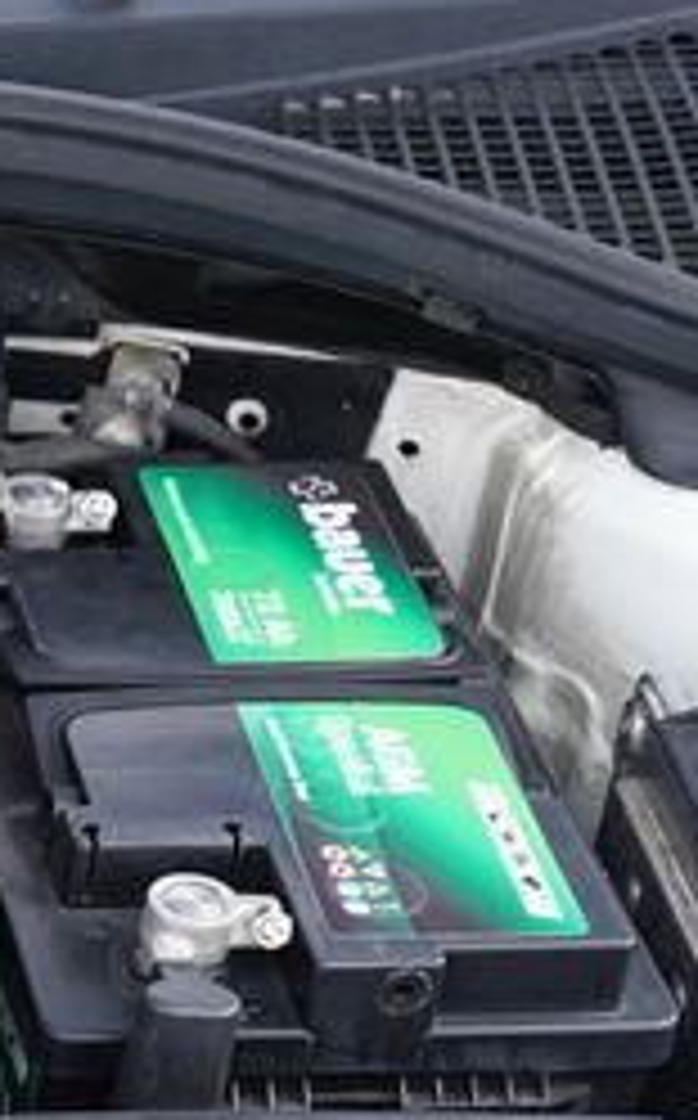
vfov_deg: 16.3
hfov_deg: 9.3
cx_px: -959
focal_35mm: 126
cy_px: 1082
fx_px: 3846
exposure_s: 1/100
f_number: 5
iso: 100
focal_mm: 30
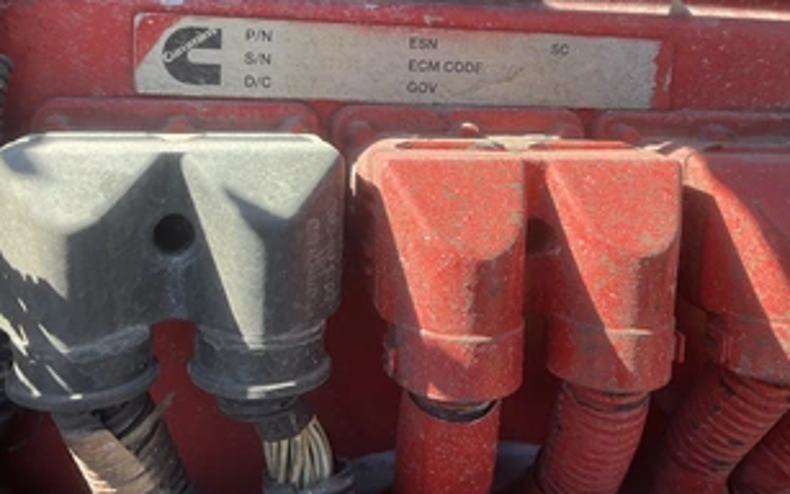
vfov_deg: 31.5
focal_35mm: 40
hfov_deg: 49.3
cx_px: 391
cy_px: 131
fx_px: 861
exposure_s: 1/159
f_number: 1.8
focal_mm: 3
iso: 20
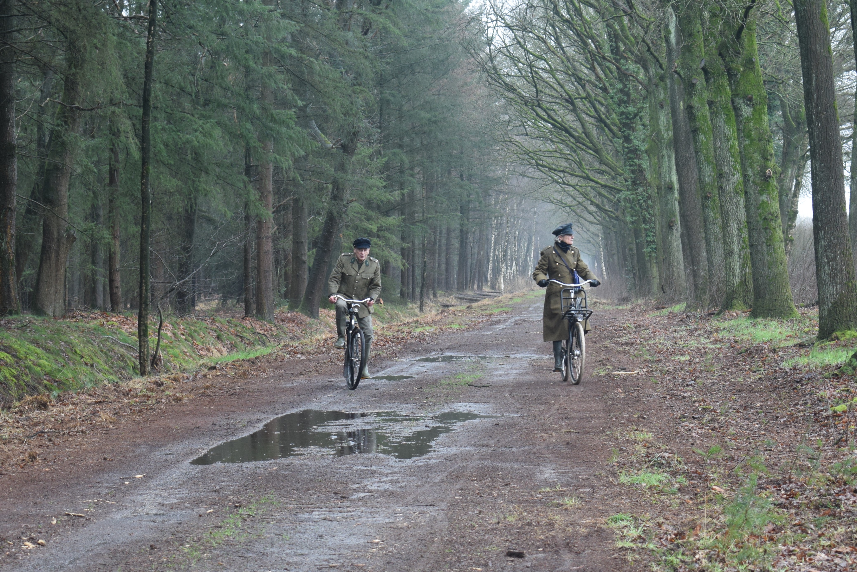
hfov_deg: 24.6
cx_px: 428
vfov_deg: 16.6
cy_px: 286
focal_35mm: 82
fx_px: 1964
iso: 500
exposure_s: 1/60
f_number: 5.6
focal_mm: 55
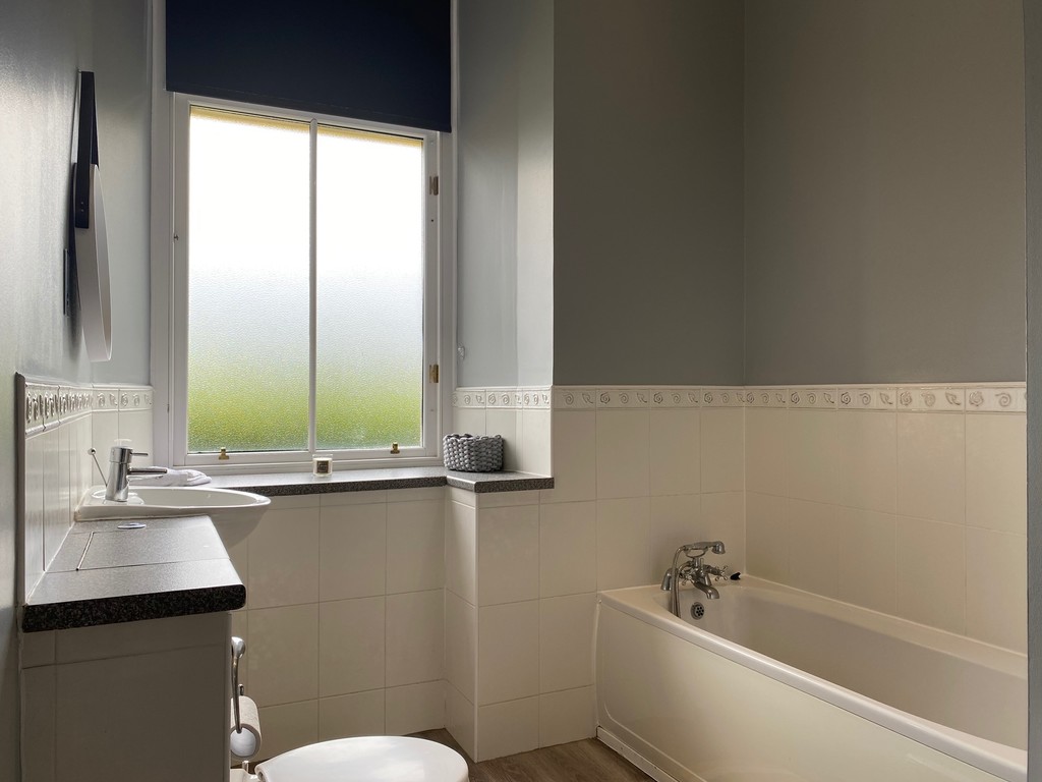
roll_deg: +0.3
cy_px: 391
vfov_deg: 53.1
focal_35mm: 26
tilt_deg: +0.7
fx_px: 783
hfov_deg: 67.3
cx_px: 521
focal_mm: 4.25
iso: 32
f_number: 1.8
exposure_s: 1/122
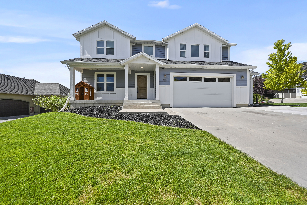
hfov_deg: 104.2
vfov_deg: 81.2
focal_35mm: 14
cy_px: 102
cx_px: 154
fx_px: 119
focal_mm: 14
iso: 160
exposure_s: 1/640
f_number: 6.3
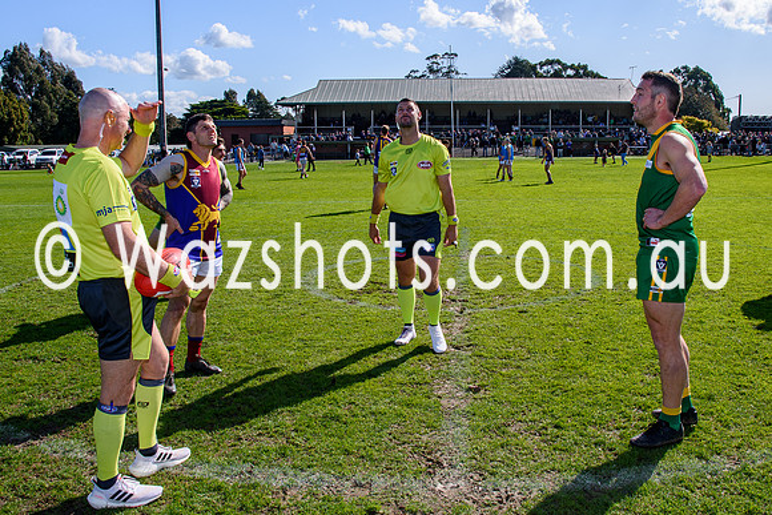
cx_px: 433
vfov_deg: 41.9
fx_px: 673
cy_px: 241
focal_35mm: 31
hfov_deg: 59.5
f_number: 10
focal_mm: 16
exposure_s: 1/160
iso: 100
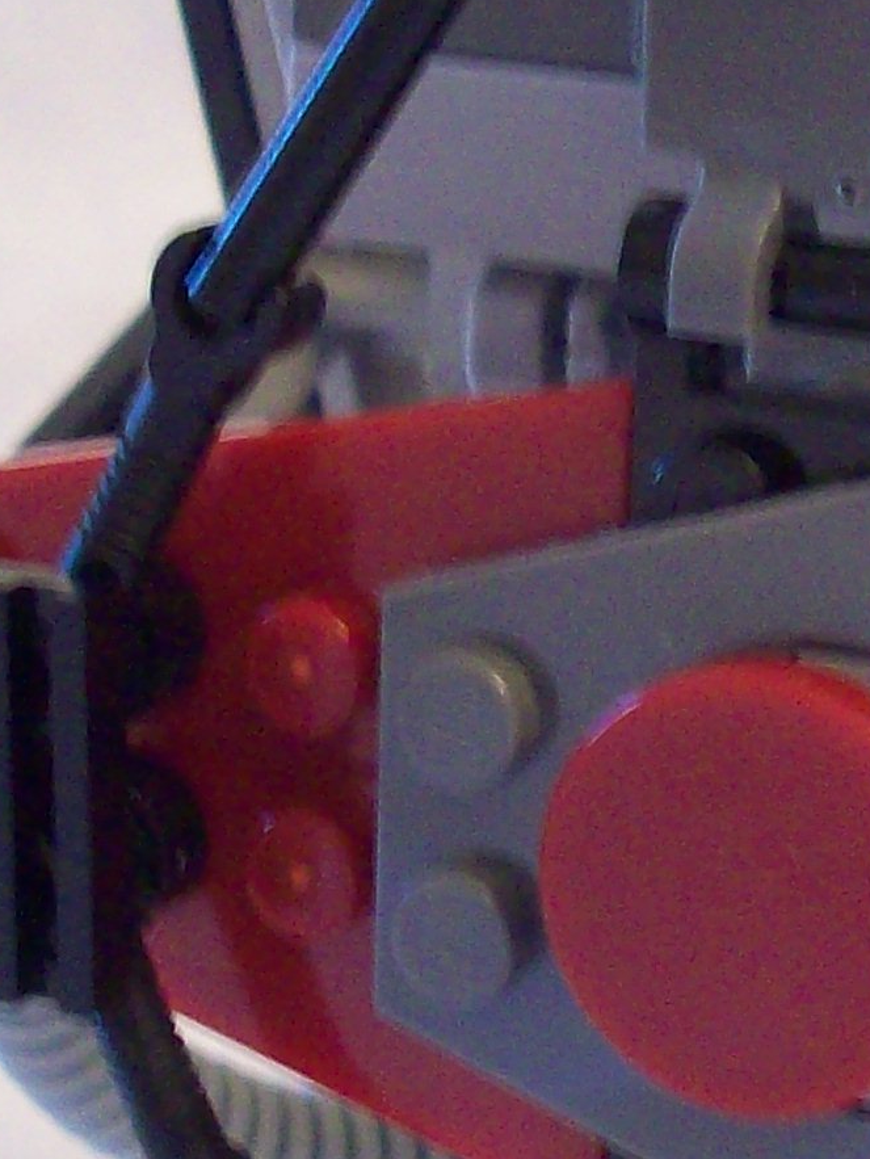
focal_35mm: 128
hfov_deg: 11.4
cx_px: 1003
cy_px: 562
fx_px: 4286
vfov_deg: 15.4
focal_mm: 6.2
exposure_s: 1/8
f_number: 2.8
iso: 193
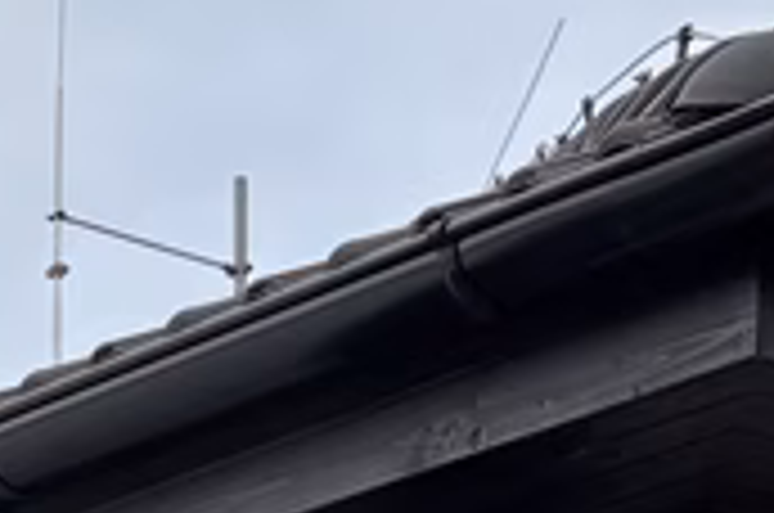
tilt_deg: +3.2
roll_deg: -1.2
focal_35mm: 189
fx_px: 4056
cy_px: 1476
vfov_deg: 6.6
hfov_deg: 9.8
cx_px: -963
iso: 50
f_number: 1.6
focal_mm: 5.96
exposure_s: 1/961
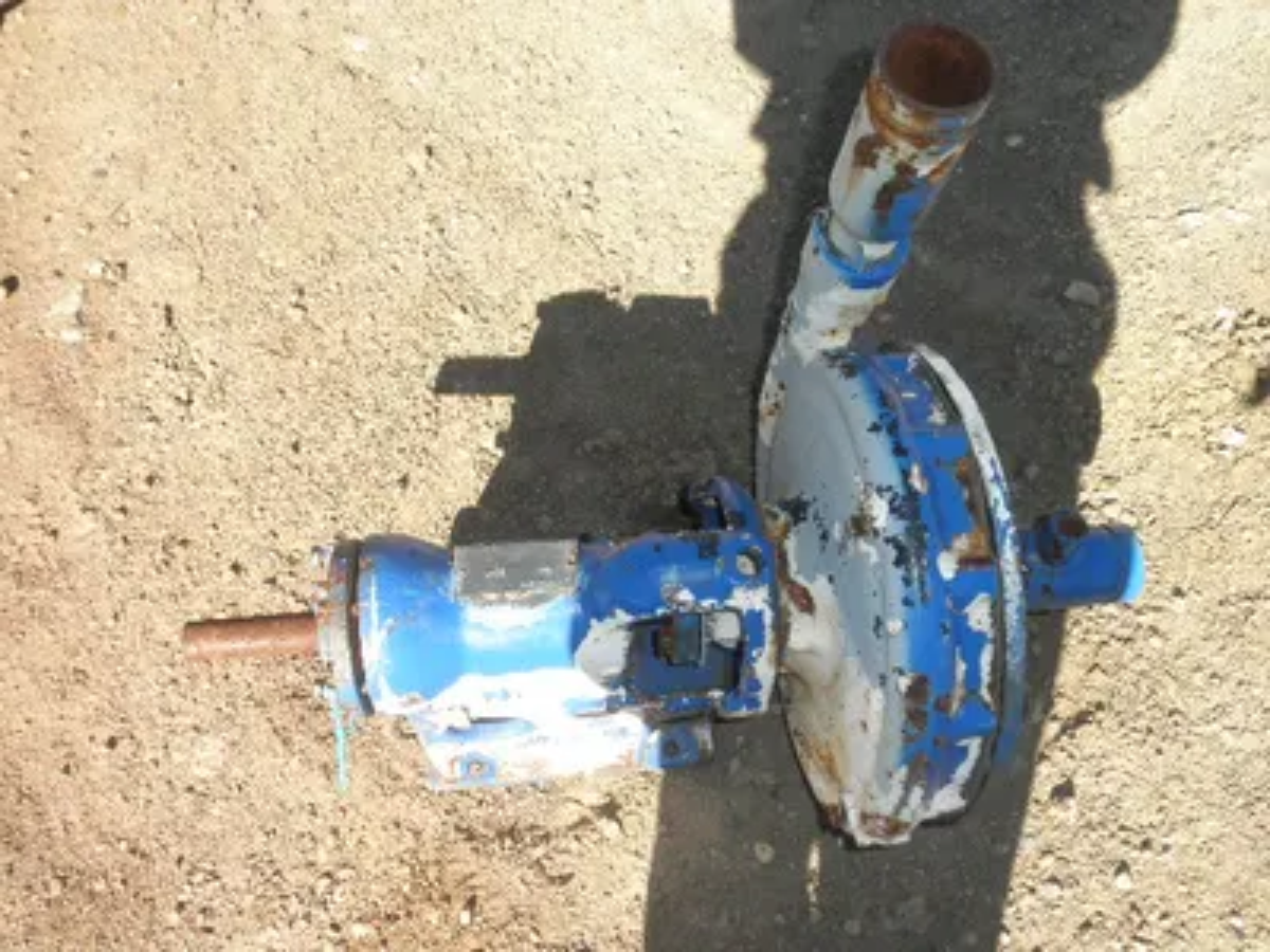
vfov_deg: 49.7
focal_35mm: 28
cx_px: 635
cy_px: 476
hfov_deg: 63.4
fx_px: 1027
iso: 64
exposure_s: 1/500
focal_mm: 5
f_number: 3
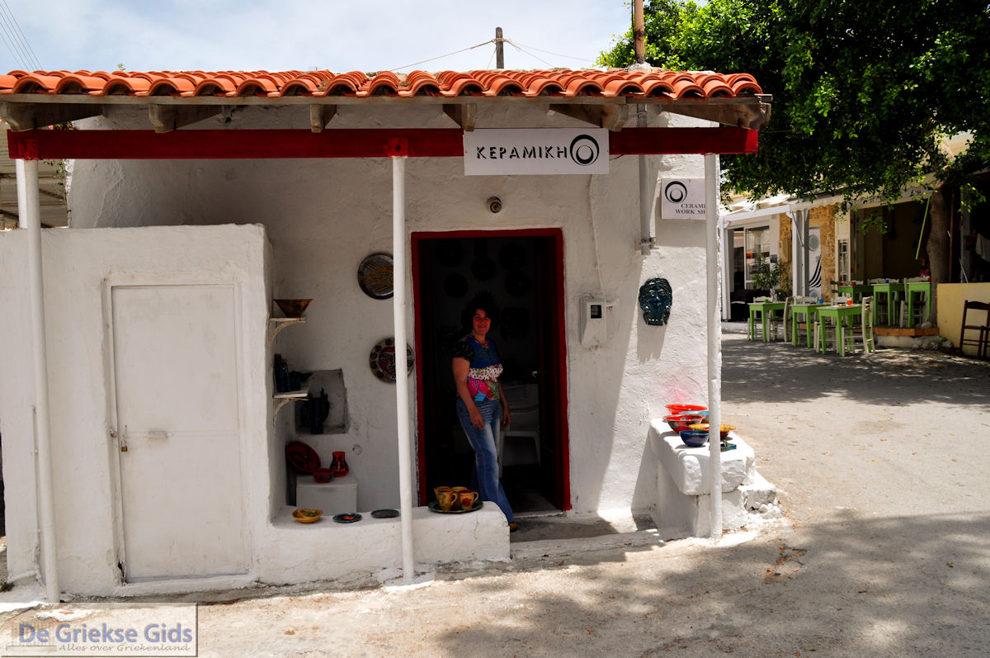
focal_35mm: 33
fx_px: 906
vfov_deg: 39.9
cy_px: 329
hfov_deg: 57.3
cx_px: 495
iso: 200
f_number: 11
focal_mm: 22
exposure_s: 1/250
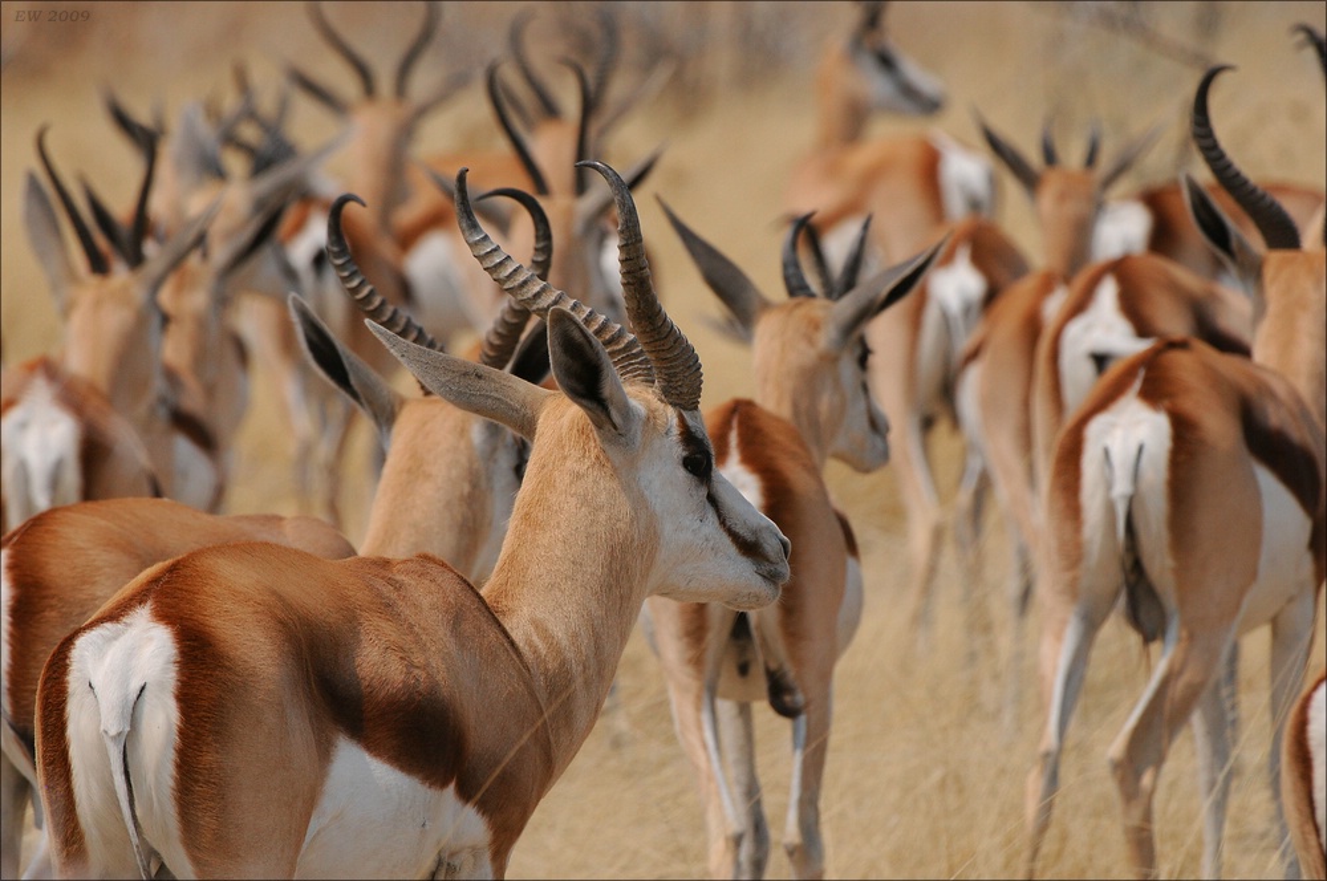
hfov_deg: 3.4
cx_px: 664
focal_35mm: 600
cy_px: 440
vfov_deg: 2.3
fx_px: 22088
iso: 500
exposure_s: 1/1250
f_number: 10
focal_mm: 400
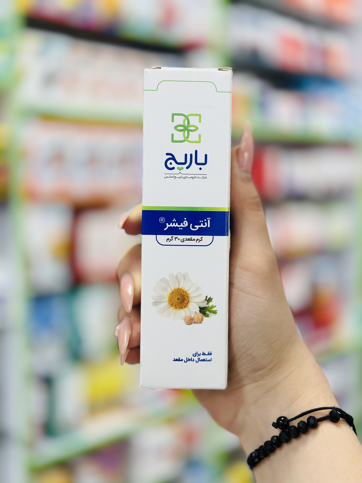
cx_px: 181
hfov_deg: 30.3
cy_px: 242
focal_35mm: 48
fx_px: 669
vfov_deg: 39.7
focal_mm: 6.86
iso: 80
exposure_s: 1/100
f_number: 1.78
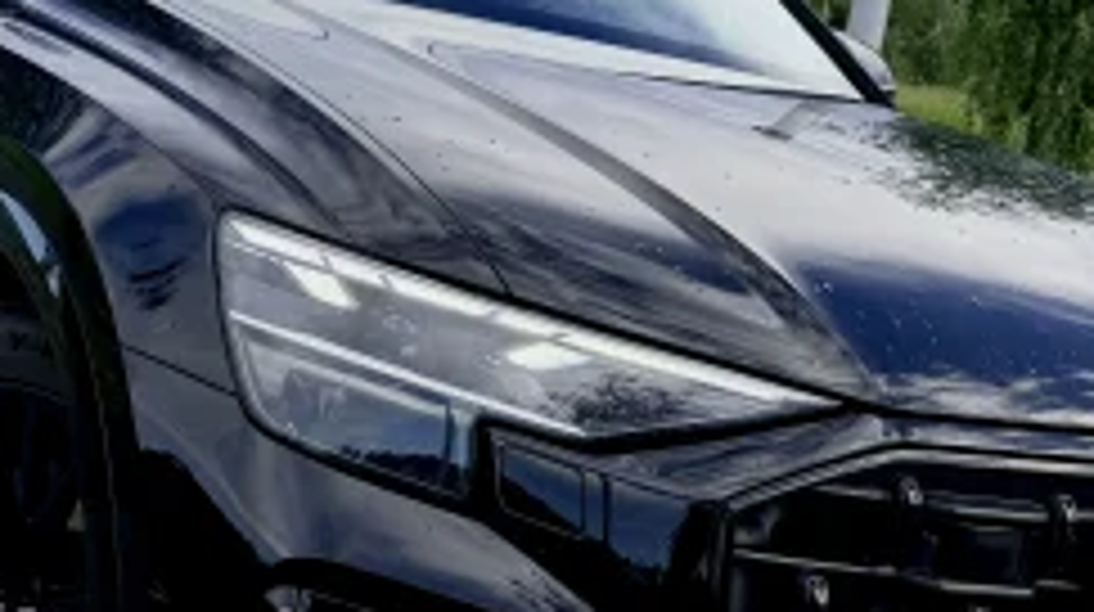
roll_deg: -9.1
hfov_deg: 30.6
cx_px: 563
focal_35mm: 69
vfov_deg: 17.4
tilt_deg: -9.4
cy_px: 369
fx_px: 1999
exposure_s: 1/1653
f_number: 1.78
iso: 80
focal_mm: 6.76
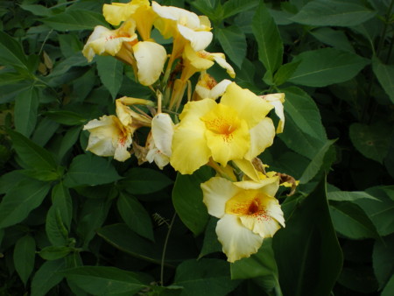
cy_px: 148
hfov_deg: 49.0
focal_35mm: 38
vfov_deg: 37.8
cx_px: 197
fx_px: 433
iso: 64
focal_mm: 6.3
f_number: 4.6
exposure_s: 1/320
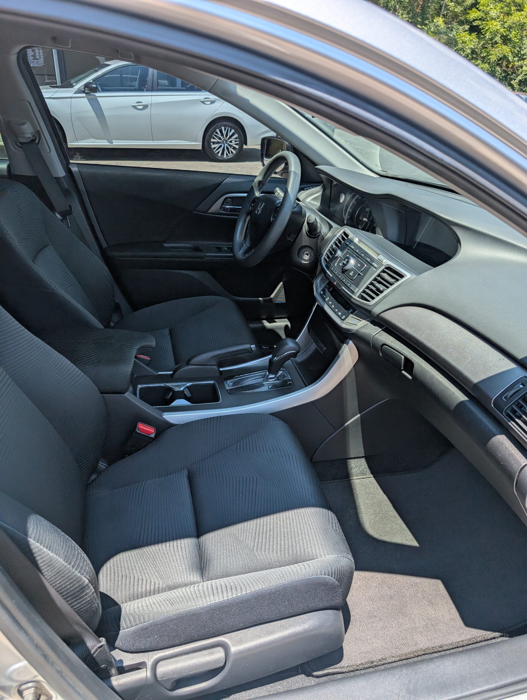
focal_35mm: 24
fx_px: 486
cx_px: 264
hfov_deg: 56.9
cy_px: 350
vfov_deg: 71.5
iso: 18
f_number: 1.68
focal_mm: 6.9
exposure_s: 1/380
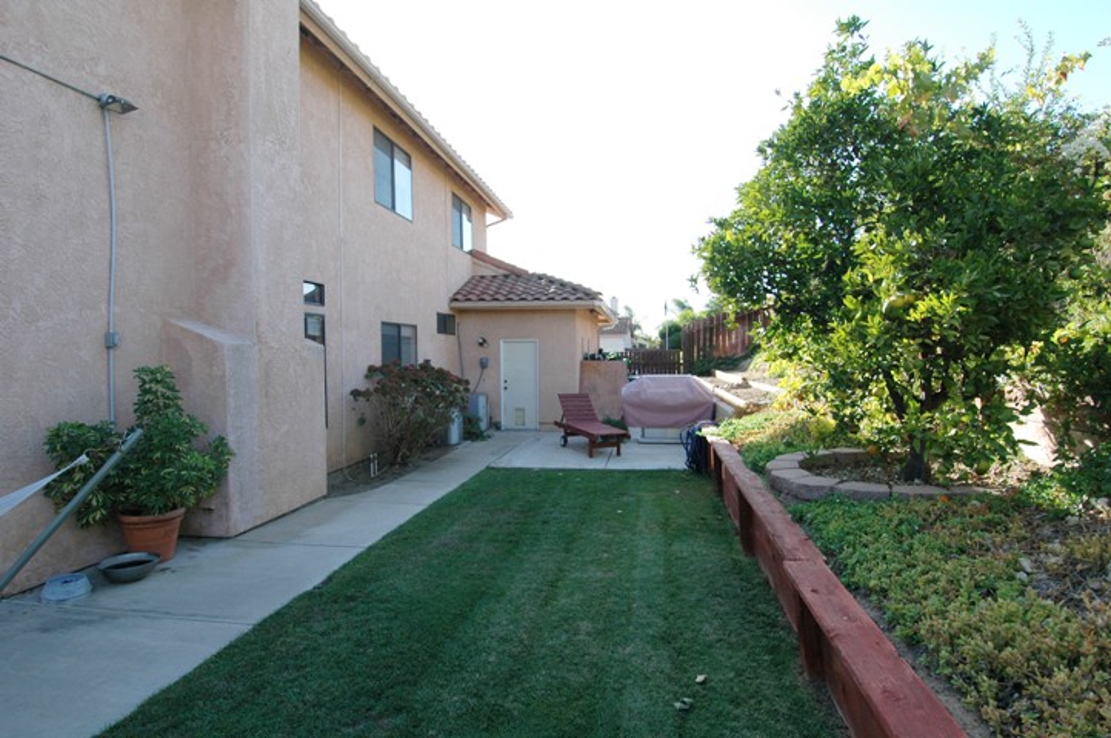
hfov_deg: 90.1
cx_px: 556
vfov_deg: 67.3
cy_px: 369
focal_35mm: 18
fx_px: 555
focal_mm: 12
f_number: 8
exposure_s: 1/200
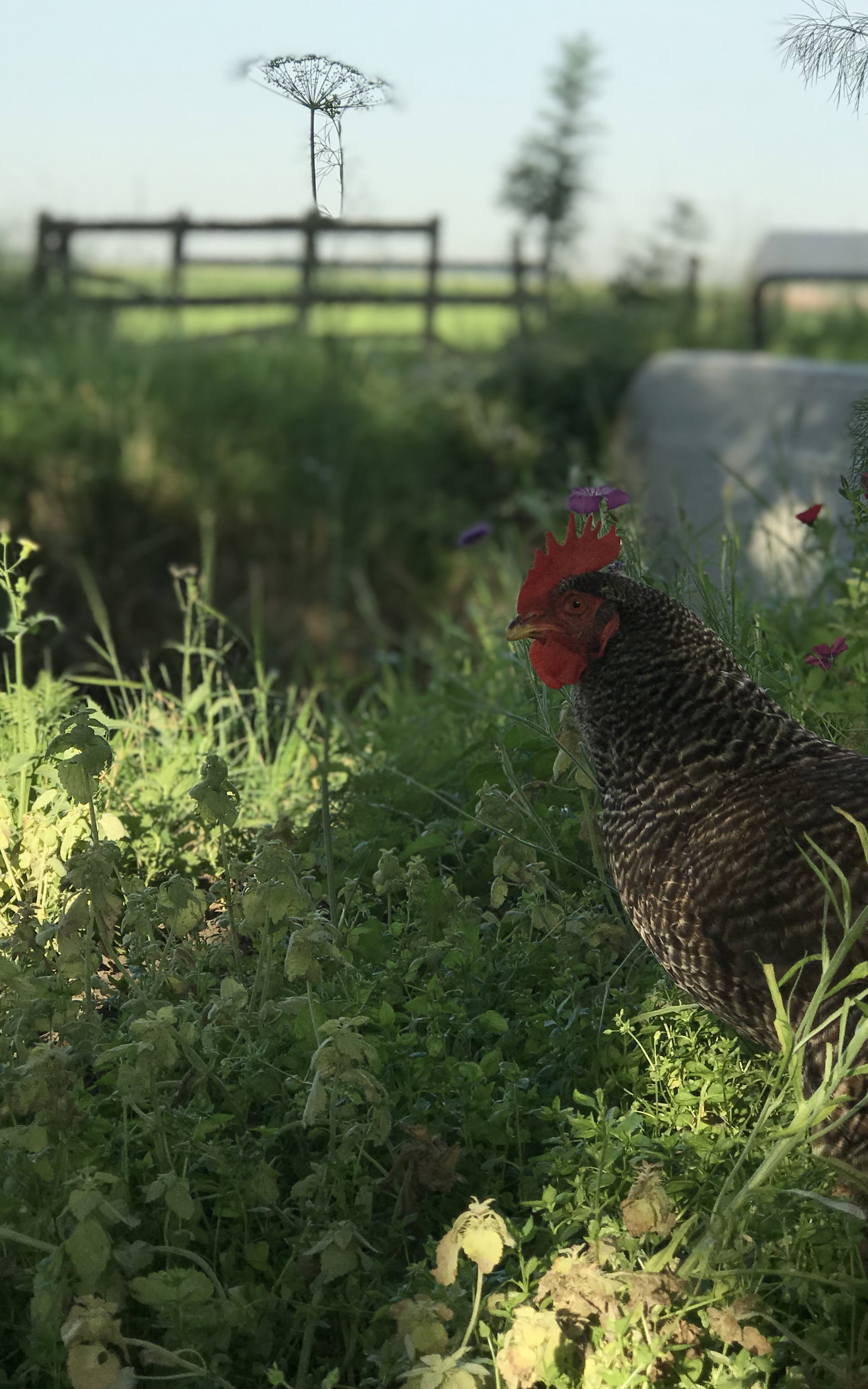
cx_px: 453
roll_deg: -2.1
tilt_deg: -4.7
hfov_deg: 16.3
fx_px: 3028
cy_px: 504
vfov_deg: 25.7
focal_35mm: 80
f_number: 2.8
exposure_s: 1/507
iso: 20
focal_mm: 6.6
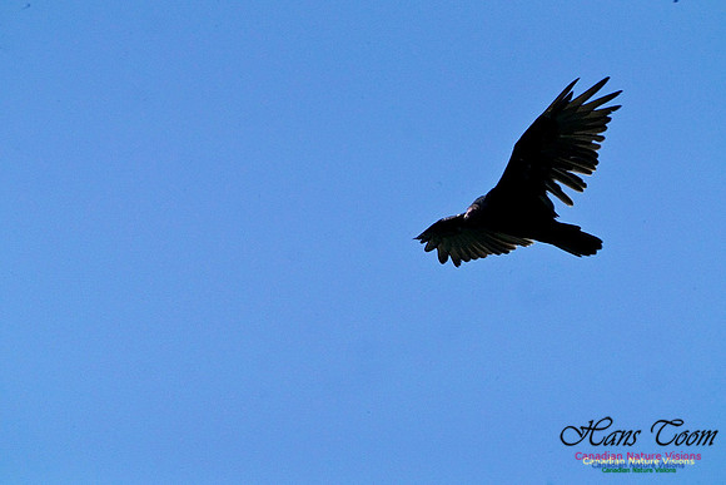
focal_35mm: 1200
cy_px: 242
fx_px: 24205
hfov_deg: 1.7
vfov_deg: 1.1
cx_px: 363
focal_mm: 1200
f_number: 20
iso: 6400
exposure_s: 1/3200
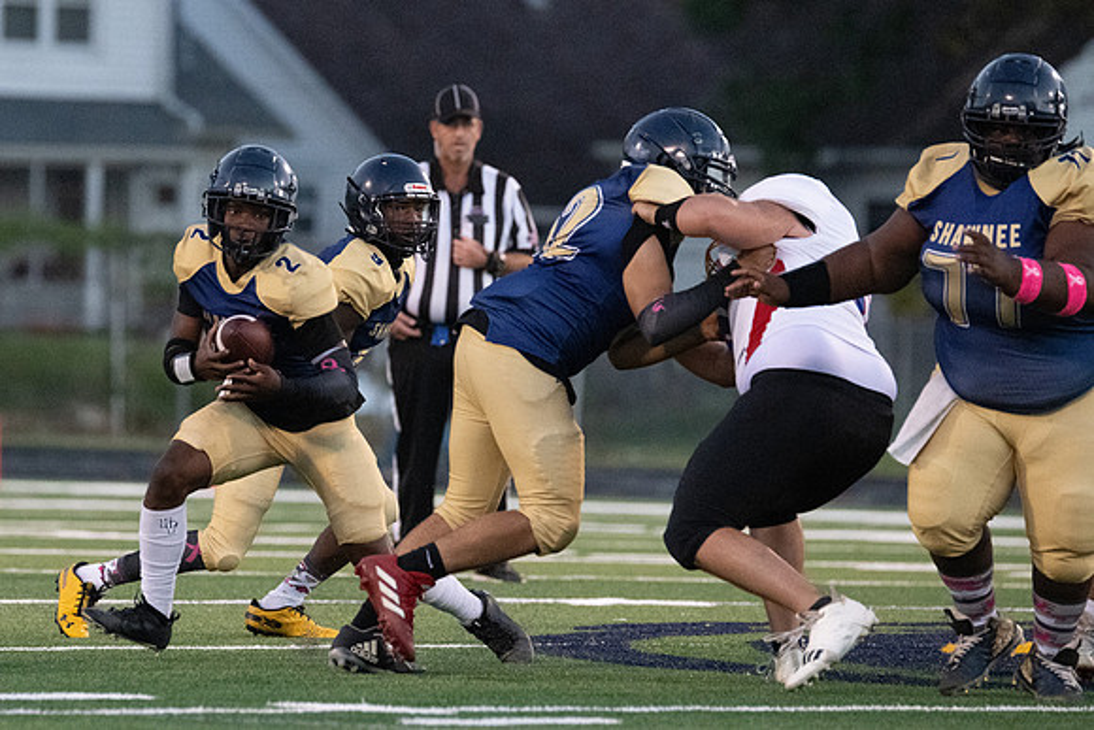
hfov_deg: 4.8
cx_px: 304
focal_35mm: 433
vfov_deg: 3.2
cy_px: 301
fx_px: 13165
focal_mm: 300
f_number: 4
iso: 14400
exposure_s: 1/1600
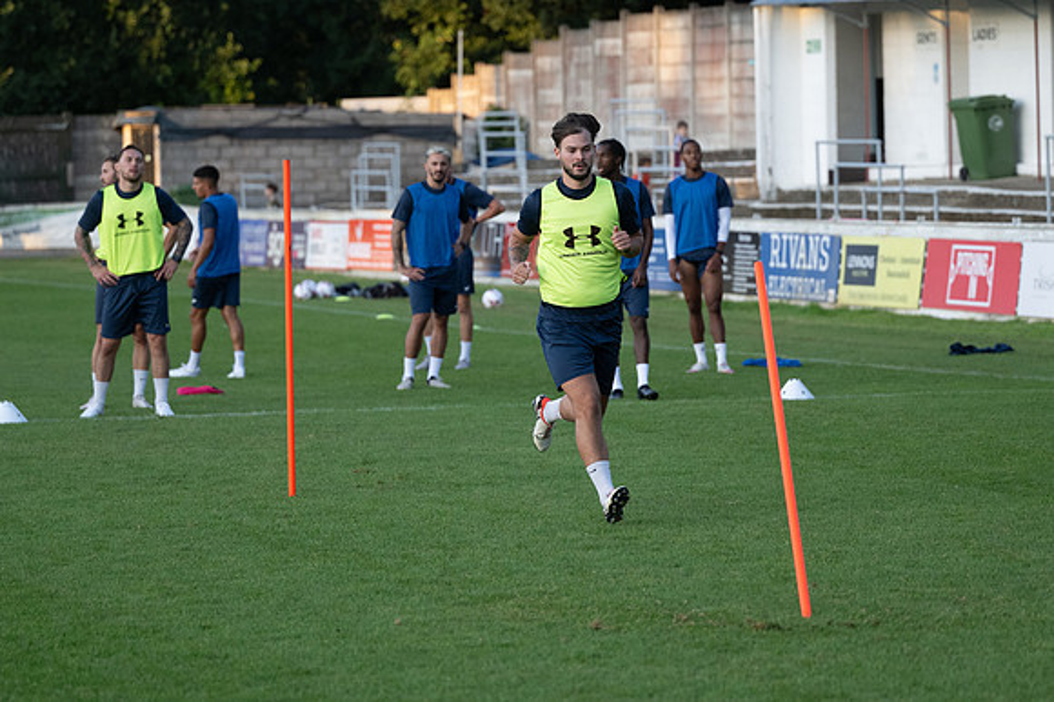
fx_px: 4594
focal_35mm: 157
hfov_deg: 13.1
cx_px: 527
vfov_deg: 8.7
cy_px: 351
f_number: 2.8
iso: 1000
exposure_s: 1/1600
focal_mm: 105
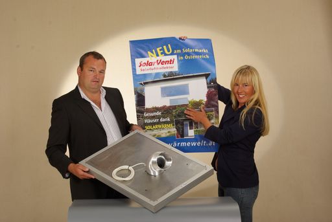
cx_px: 166
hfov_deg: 29.8
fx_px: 623
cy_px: 111
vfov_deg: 20.2
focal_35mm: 68
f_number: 9.5
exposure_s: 1/125
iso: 200
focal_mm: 45
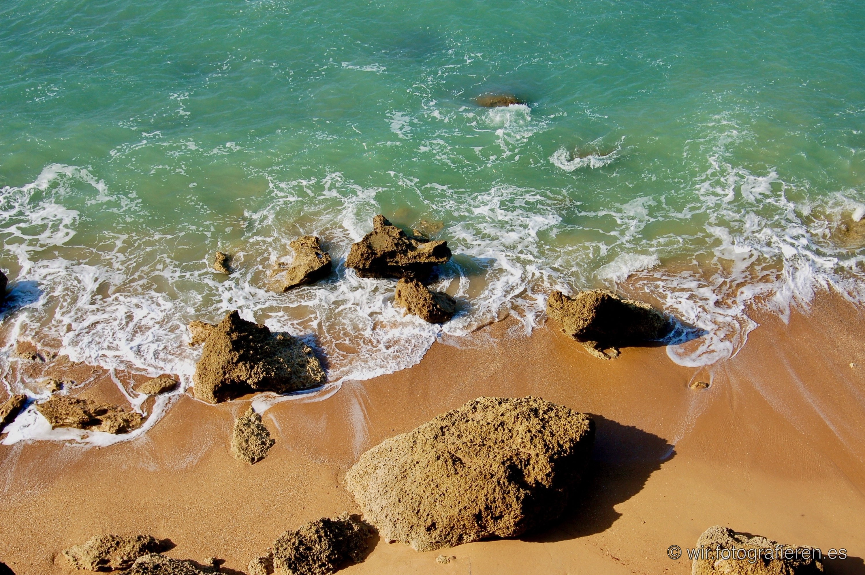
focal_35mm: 51
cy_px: 288
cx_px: 432
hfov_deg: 38.9
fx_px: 1224
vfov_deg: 26.4
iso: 200
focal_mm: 34
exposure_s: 1/320
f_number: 10
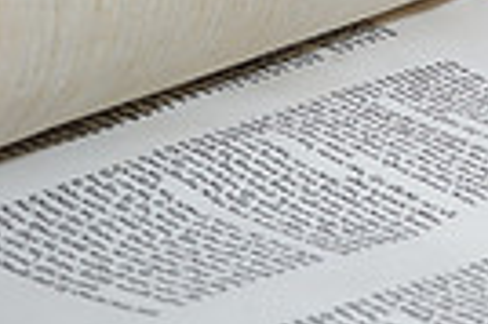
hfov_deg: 10.8
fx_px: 2288
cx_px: 1052
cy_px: -304
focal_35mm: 169
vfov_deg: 7.8
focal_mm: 39
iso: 250
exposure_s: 1/100
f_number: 5.6
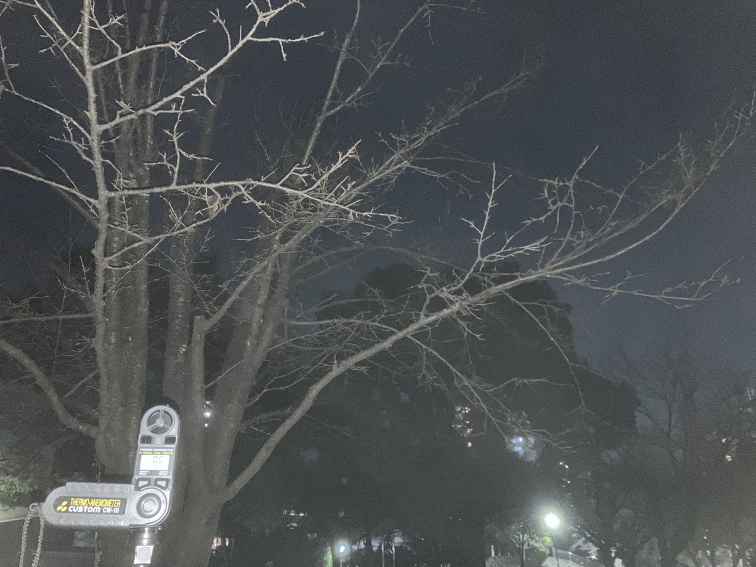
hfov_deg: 63.4
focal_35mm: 28
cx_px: 378
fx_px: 612
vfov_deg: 49.7
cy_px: 284
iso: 500
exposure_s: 1/4
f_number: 1.8
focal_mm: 3.99
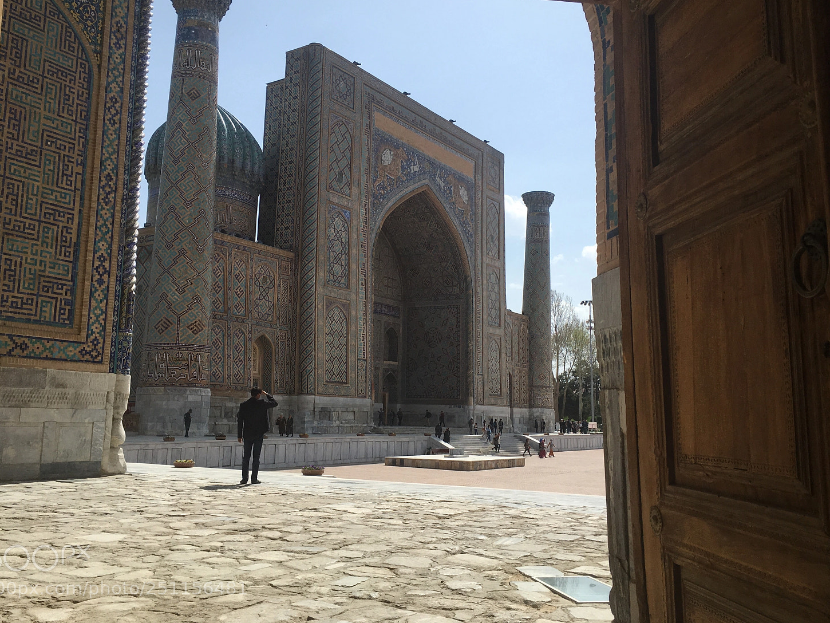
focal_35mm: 32
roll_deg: -0.7
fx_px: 767
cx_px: 406
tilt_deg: +9.1
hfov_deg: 56.8
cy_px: 290
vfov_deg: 44.1
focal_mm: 4.15
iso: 25
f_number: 2.2
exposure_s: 1/2747
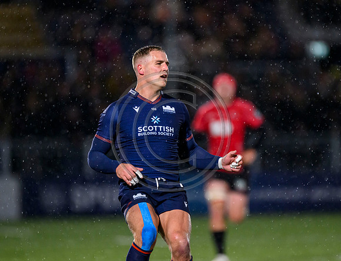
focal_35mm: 741
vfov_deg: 2.0
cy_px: 119
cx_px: 177
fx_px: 7357
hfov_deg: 2.7
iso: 6400
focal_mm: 560
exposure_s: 1/1250
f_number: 4
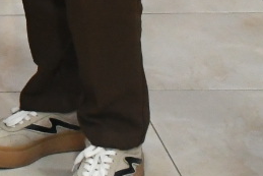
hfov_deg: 8.6
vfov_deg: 5.7
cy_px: -336
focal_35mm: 225
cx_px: -267
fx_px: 1645
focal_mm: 24
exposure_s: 1/125
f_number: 5.6
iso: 4000
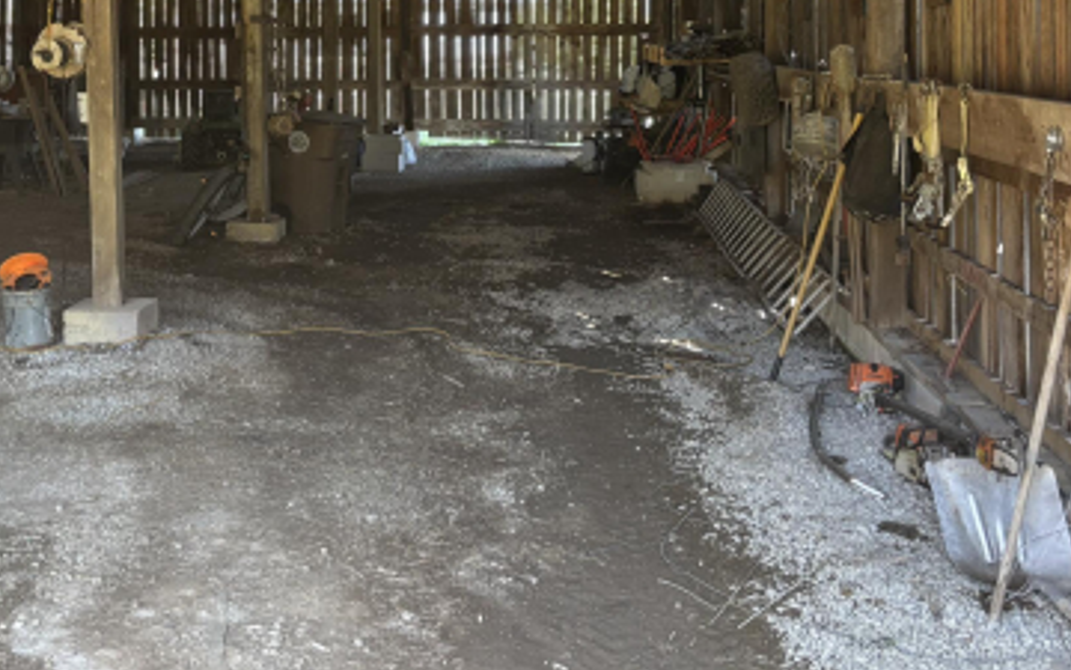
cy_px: 101
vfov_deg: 24.8
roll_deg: +0.3
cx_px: 278
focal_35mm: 51
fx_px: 1489
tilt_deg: -2.4
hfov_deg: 38.6
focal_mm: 5.96
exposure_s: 1/118
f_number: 1.6
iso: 125
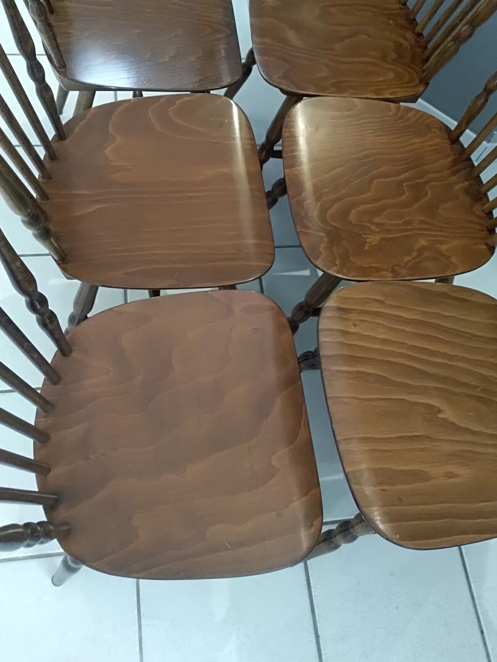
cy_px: 291
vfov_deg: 59.8
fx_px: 574
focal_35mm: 30
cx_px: 235
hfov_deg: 46.8
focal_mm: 3.54
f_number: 2
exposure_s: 1/30
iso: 771
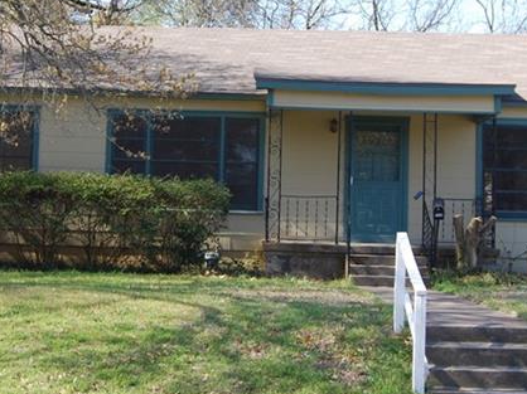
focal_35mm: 92
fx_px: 1400
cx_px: 200
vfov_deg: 16.0
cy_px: 98
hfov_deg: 21.3
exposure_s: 1/125
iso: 100
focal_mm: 26
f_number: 5.6
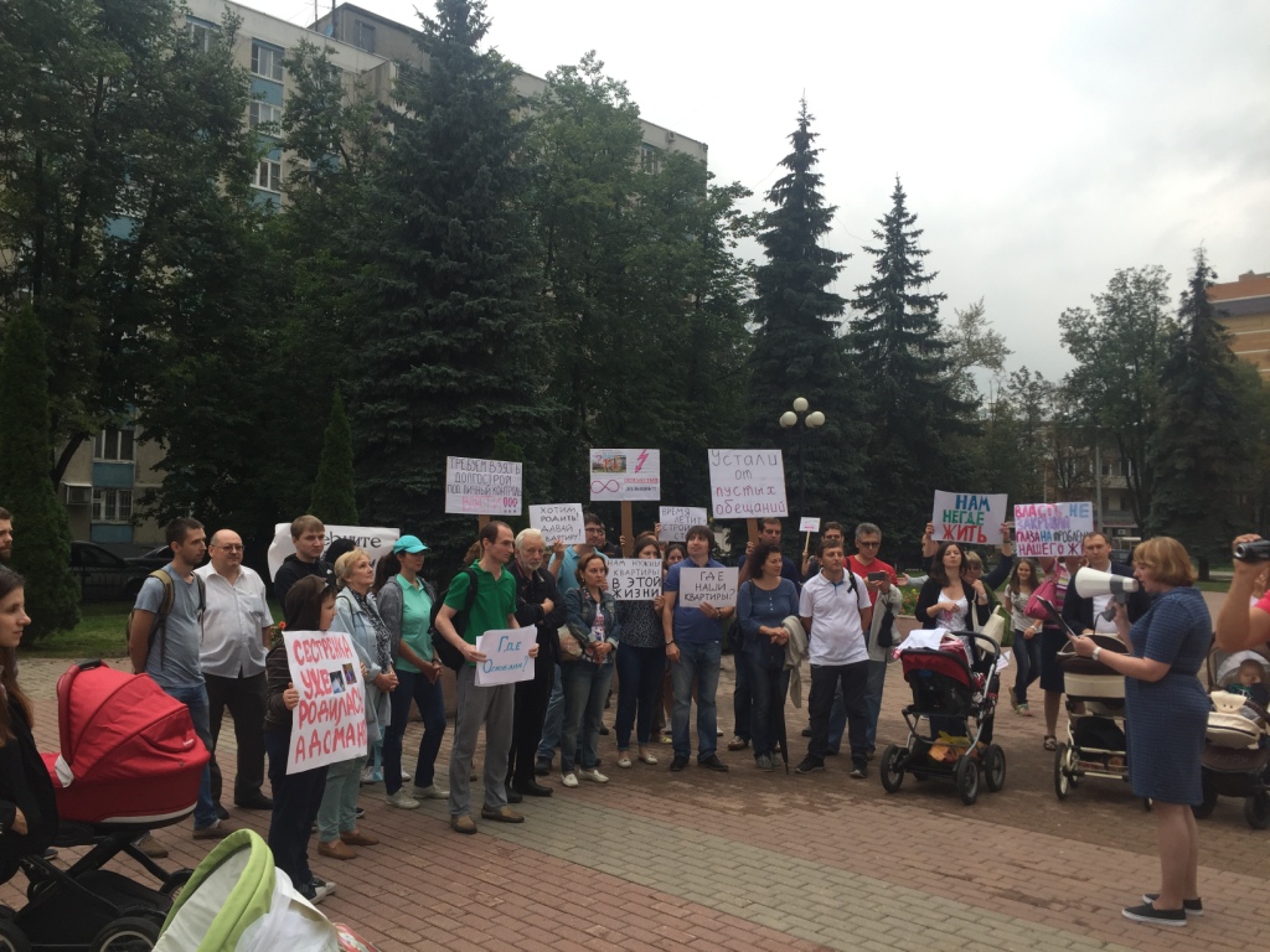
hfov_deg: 61.7
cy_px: 476
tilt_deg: +3.1
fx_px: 1064
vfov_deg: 48.2
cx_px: 635
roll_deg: -2.2
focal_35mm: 29
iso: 32
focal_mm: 4.15
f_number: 2.2
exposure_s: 1/246
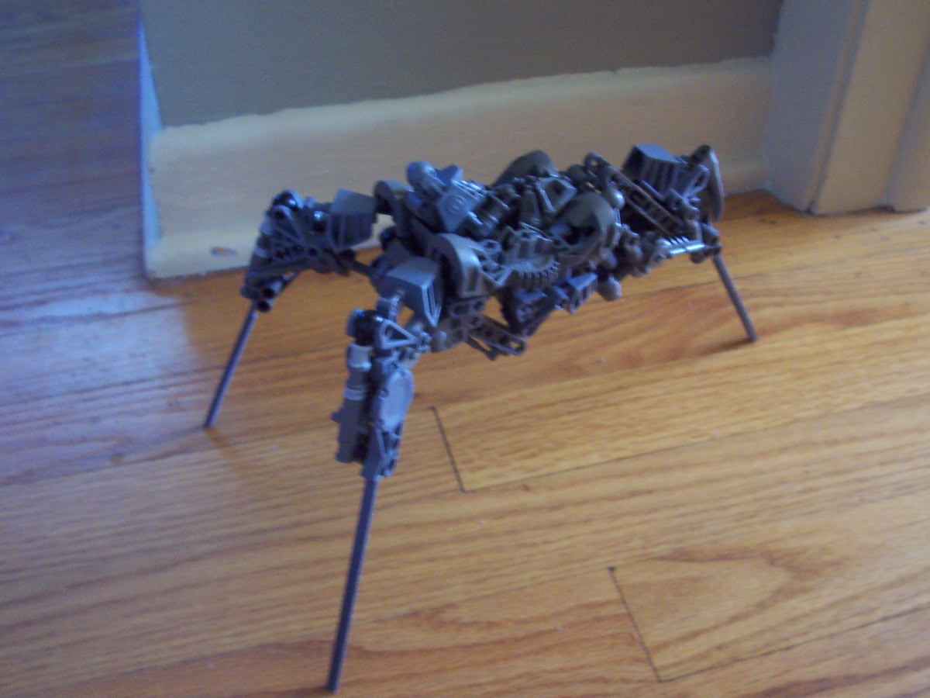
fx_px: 994
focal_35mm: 37
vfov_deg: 38.7
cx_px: 465
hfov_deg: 50.1
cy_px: 349
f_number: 2.8
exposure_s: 1/8
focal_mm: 5.6
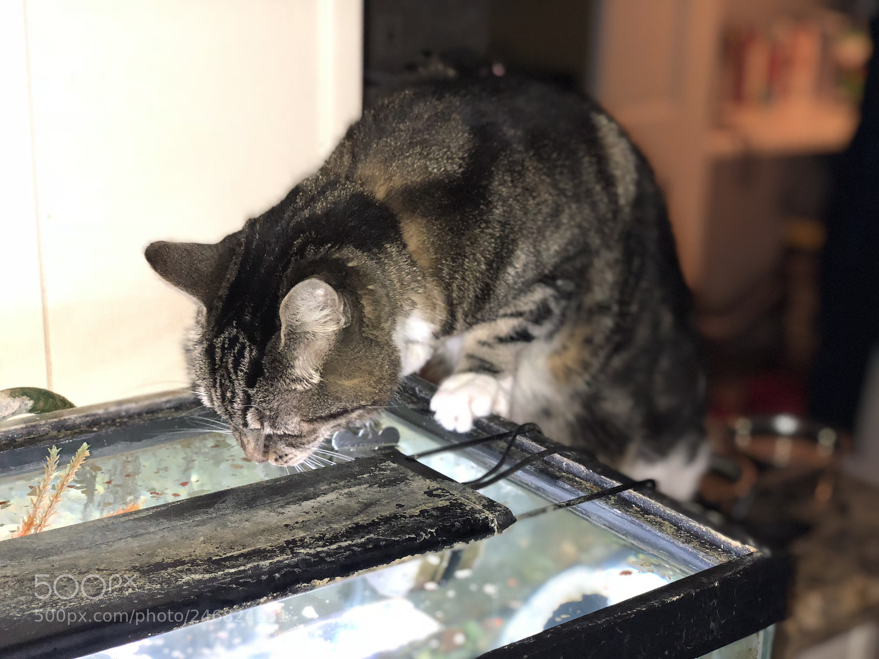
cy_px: 330
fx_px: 1320
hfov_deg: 36.8
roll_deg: -1.2
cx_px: 440
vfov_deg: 28.0
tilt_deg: -15.6
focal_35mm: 52
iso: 160
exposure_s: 1/60
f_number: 2.4
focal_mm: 6
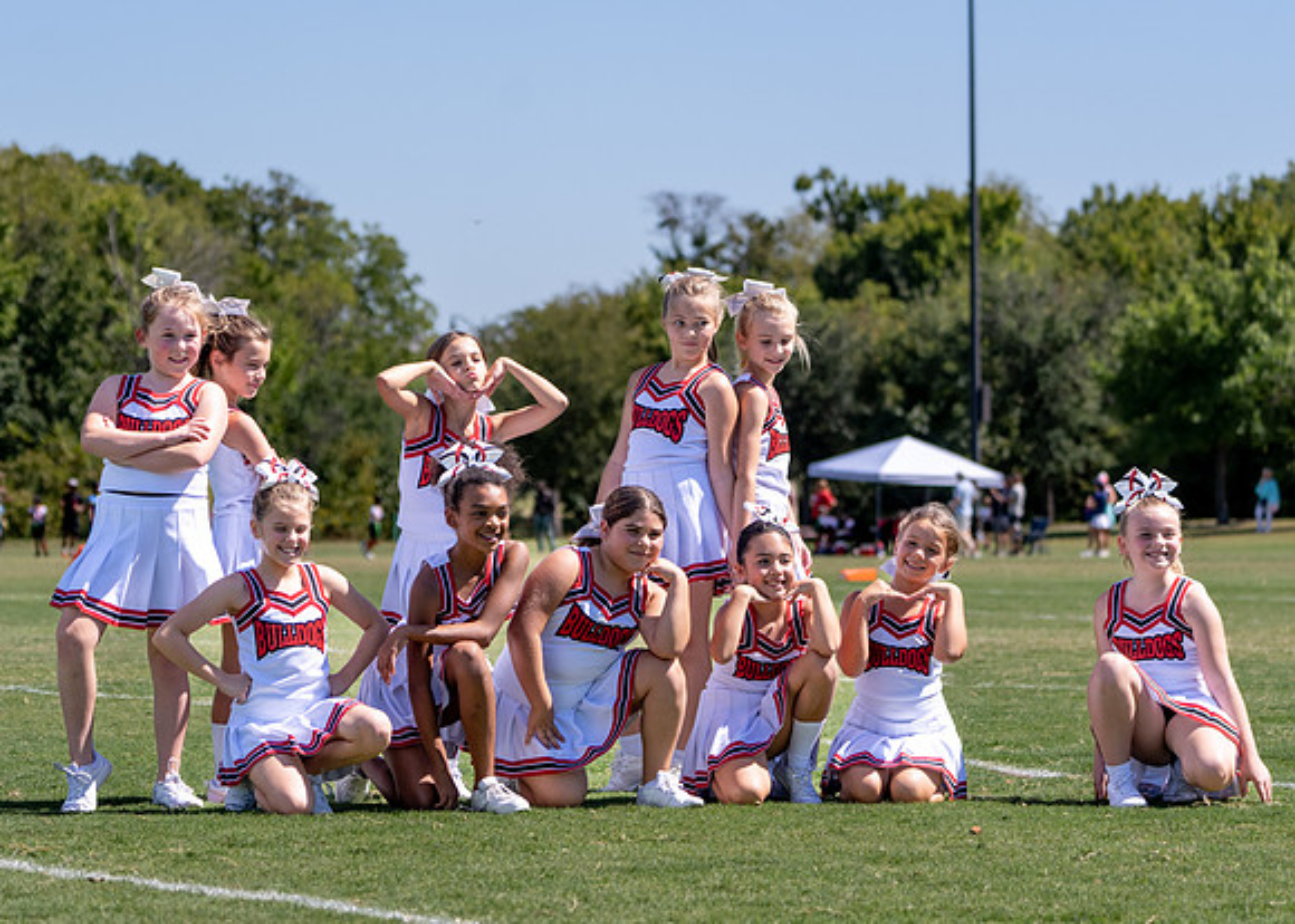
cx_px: 496
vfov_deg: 9.3
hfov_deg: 13.0
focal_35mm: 154
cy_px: 497
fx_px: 5661
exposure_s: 1/1250
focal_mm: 114
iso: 200
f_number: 4.5
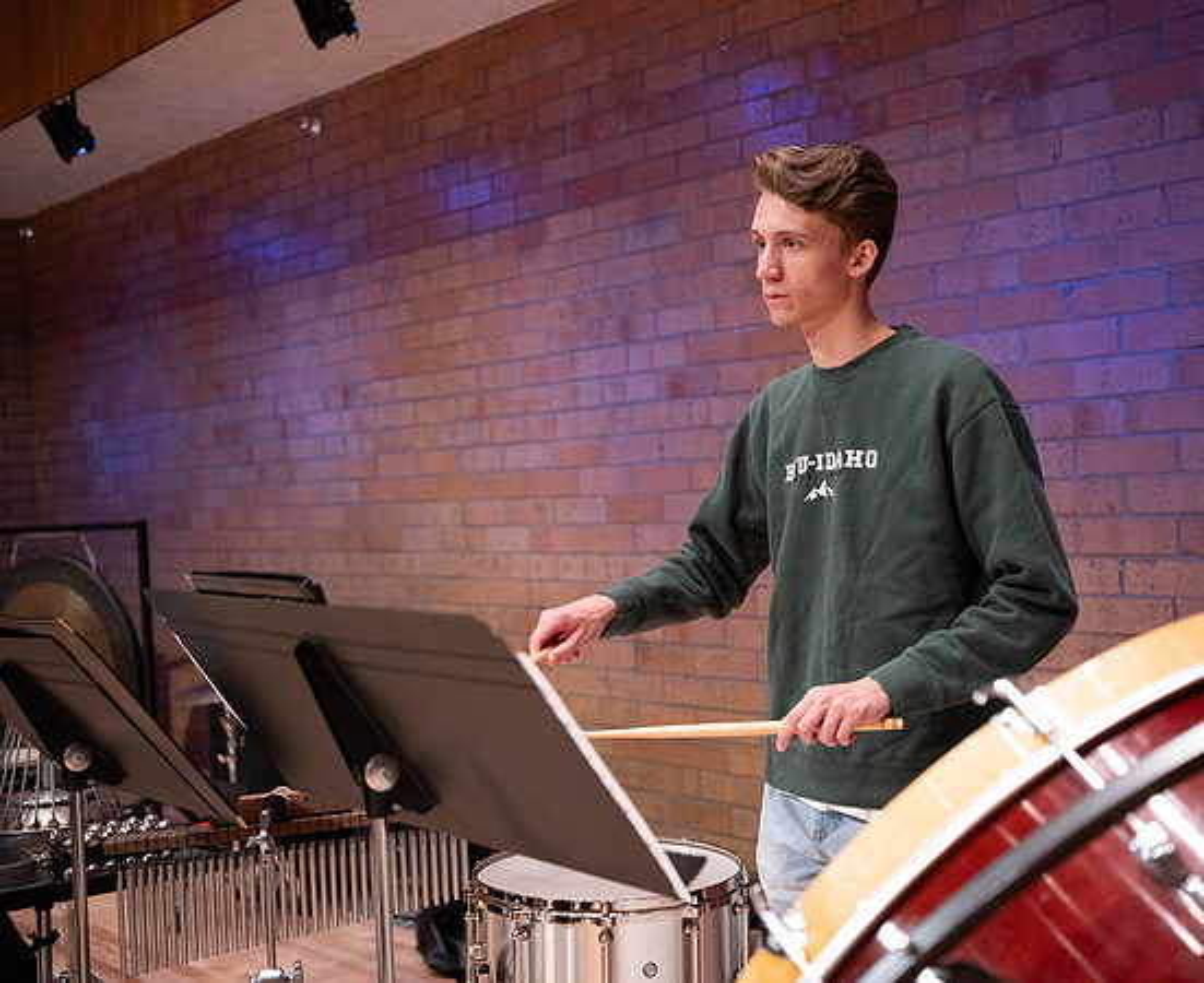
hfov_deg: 42.0
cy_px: 492
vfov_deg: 35.0
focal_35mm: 43
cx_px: 738
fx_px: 1557
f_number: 2.8
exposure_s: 1/320
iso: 640
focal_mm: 38
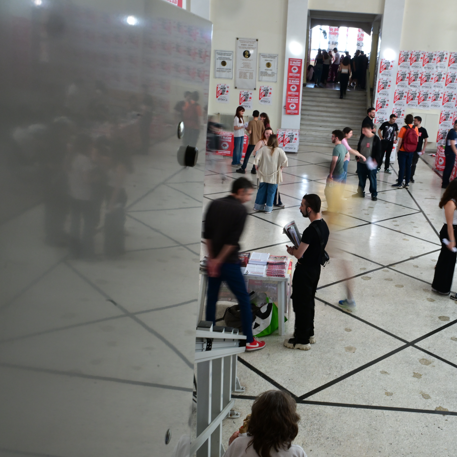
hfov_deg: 45.4
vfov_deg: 46.0
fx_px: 538
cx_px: 301
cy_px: 229
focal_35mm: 36
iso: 1250
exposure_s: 1/4
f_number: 20
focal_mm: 28
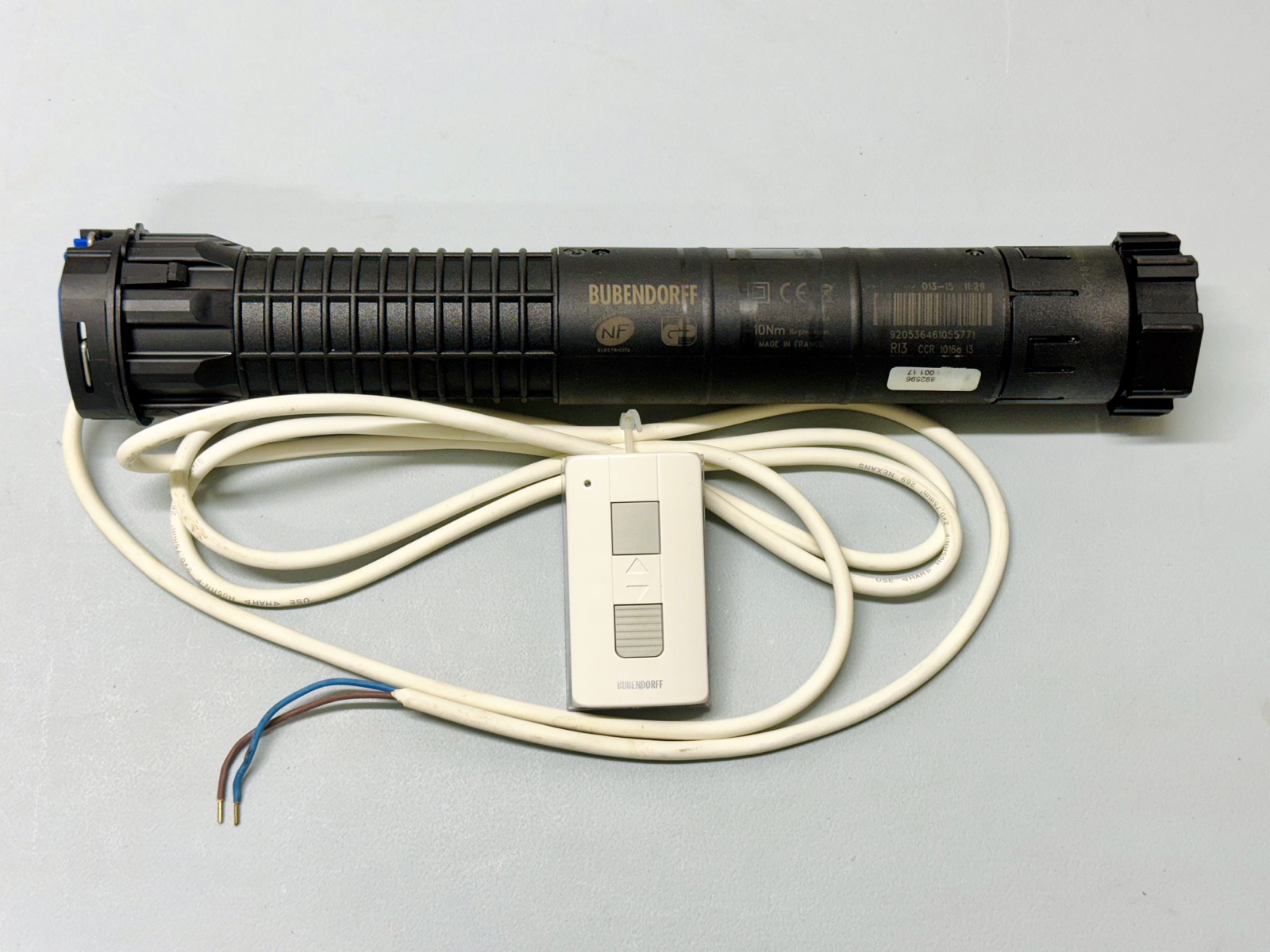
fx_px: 1761
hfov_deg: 39.7
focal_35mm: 48
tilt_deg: -73.8
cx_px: 635
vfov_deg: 30.3
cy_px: 476
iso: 50
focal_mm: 6.86
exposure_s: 1/50
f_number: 1.78
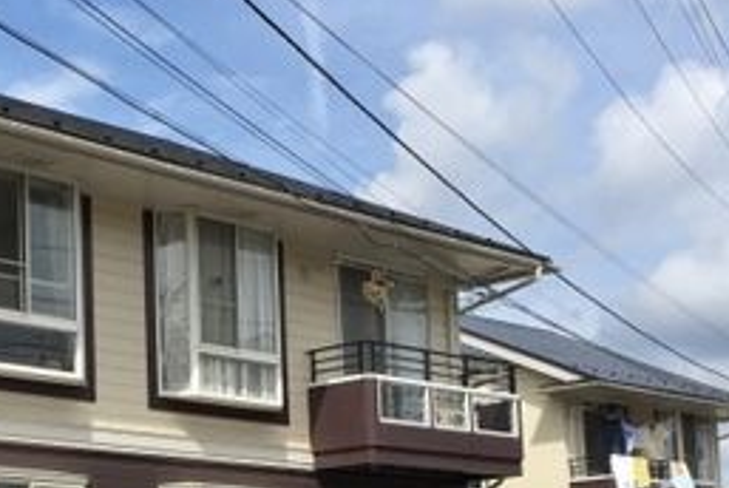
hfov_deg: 25.8
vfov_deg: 17.8
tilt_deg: +6.4
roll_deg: -0.6
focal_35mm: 75
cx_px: 31
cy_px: 477
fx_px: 1520
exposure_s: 1/2475
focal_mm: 4.15
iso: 32
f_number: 2.2
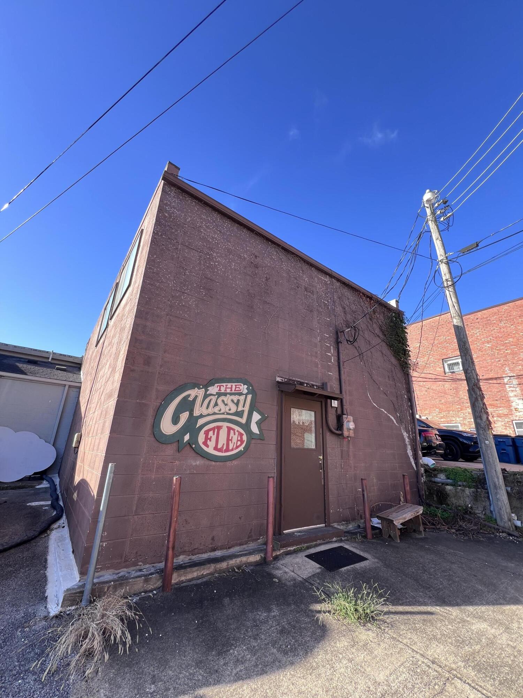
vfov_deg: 106.2
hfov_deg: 89.9
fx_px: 262
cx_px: 262
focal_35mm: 13
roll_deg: -4.2
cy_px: 349
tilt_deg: +19.9
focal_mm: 1.57
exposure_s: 1/149
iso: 32
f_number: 1.8
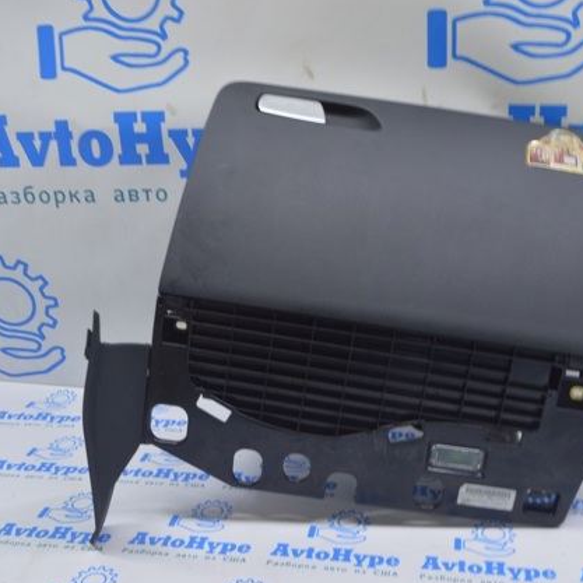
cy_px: 292
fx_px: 819
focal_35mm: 43
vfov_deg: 39.2
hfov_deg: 39.1
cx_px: 312
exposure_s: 1/20
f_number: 5.6
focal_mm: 22
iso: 400
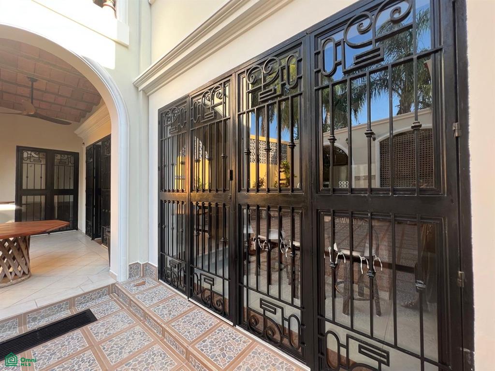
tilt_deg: +1.5
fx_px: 186
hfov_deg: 106.2
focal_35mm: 13
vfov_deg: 89.9
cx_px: 248
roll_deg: +1.3
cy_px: 186
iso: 40
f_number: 1.8
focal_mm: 1.57
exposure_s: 1/99
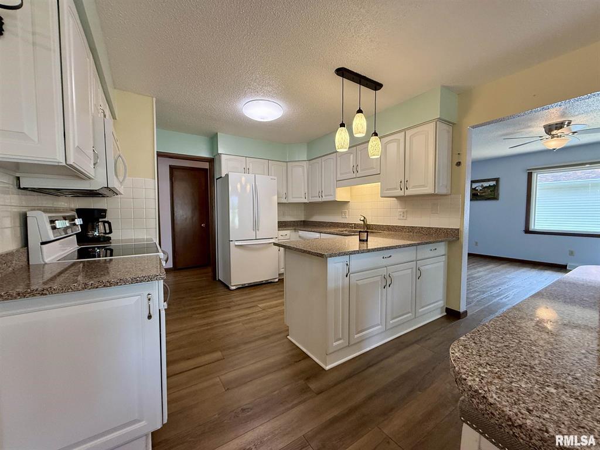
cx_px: 300
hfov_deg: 102.1
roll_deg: +0.7
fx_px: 243
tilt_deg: -3.0
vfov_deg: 85.7
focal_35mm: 14
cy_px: 225
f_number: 2.2
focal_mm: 2.22
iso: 250
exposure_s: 1/120
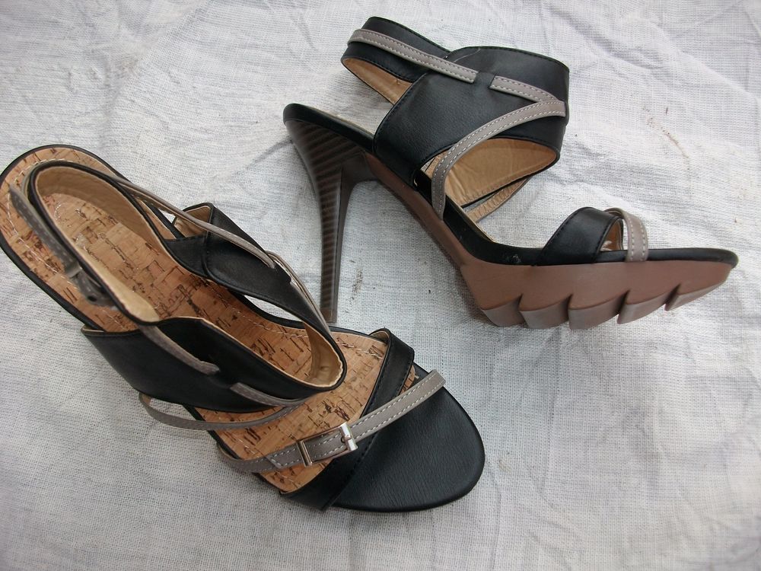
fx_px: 703
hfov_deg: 56.8
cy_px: 286
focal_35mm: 32
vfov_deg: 44.2
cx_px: 380
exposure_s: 1/226
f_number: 2.9
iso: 80
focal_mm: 5.7
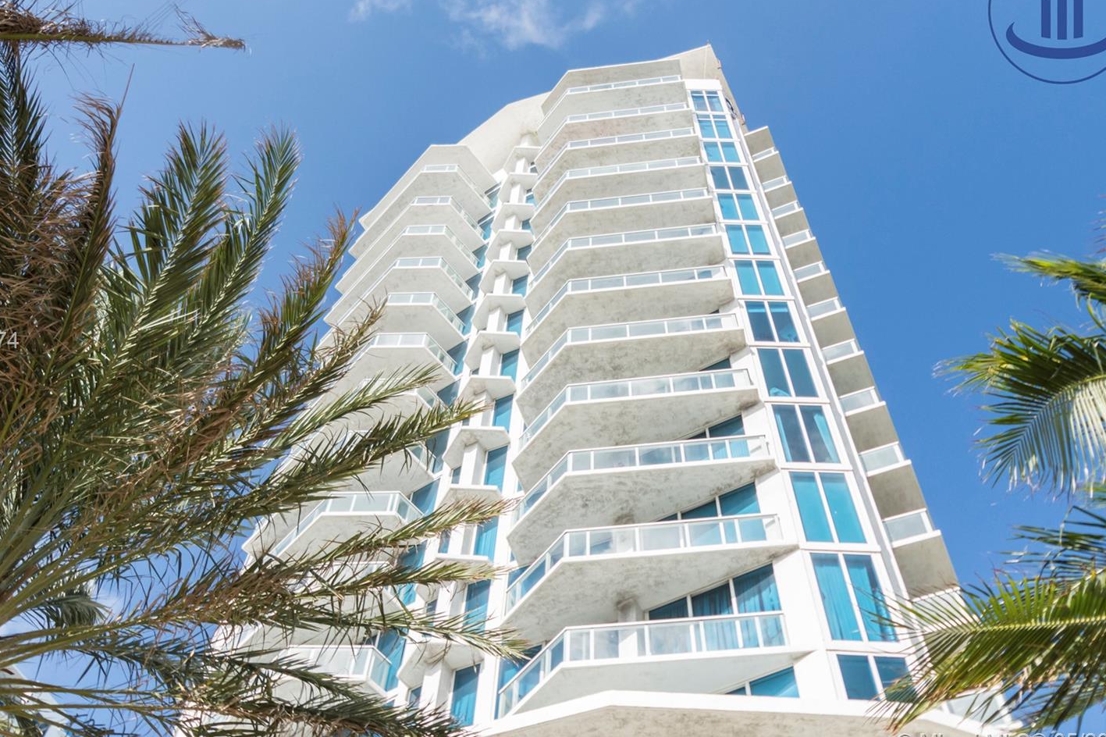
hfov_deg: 53.7
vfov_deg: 37.3
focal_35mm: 36
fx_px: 1092
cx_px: 525
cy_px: 342
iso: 800
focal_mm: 21
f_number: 4.5
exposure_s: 1/5000
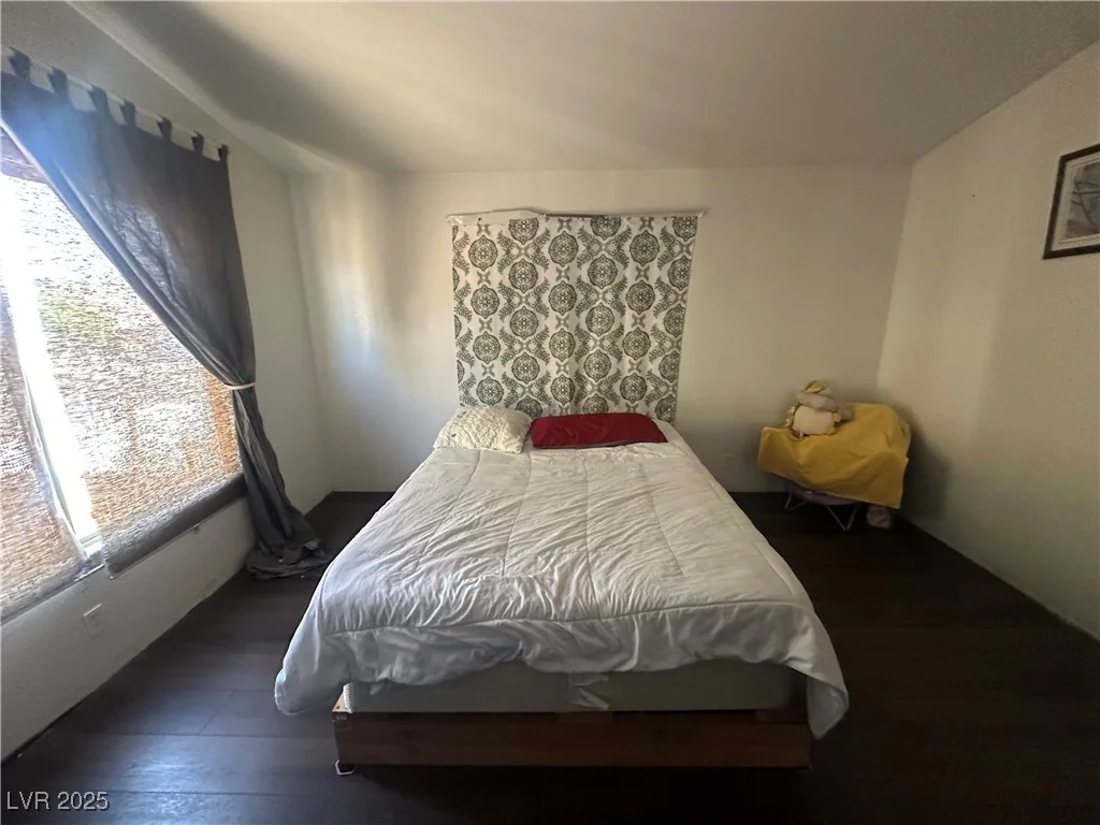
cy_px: 412
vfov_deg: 85.7
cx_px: 550
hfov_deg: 102.1
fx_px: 445
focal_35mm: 14
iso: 640
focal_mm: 2.22
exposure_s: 1/60
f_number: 2.2
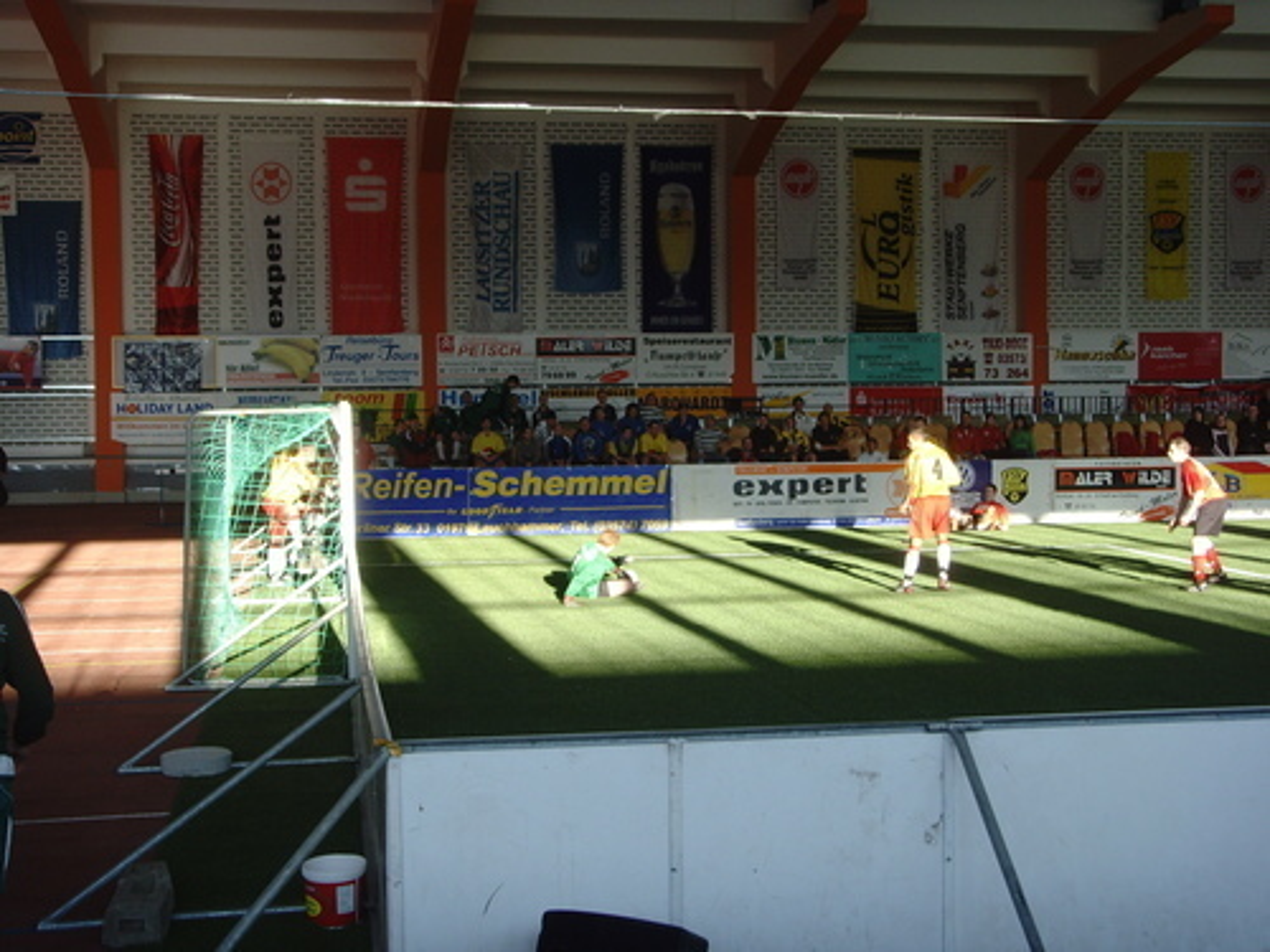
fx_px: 1834
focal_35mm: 50
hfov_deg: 38.2
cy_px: 476
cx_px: 635
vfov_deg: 29.1
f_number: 3.8
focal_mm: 8.8
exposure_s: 1/90
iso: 100
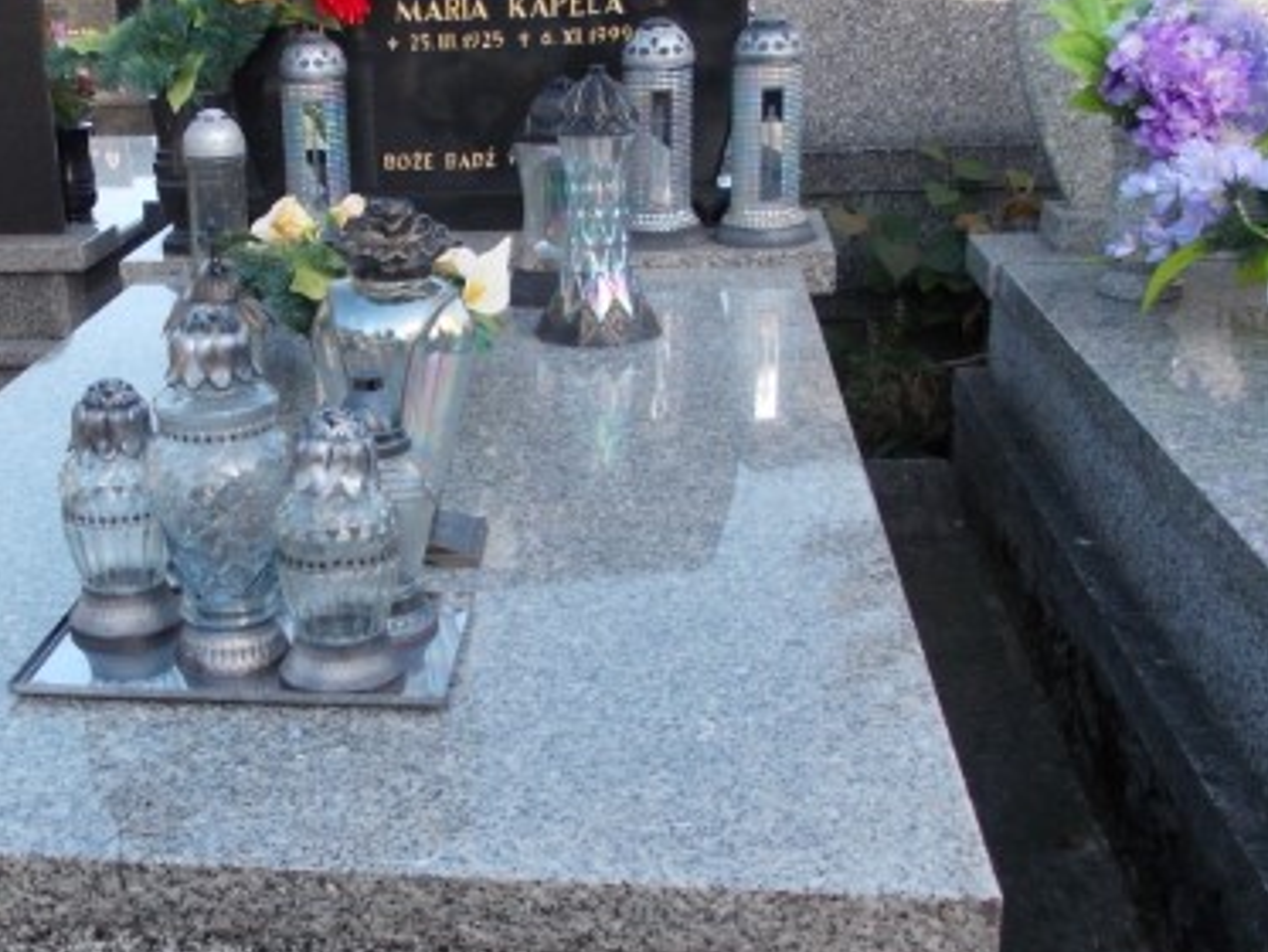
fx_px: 1759
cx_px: 323
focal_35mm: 48
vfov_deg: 30.3
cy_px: 486
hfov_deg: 38.7
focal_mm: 4
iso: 80
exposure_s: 1/200
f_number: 2.7
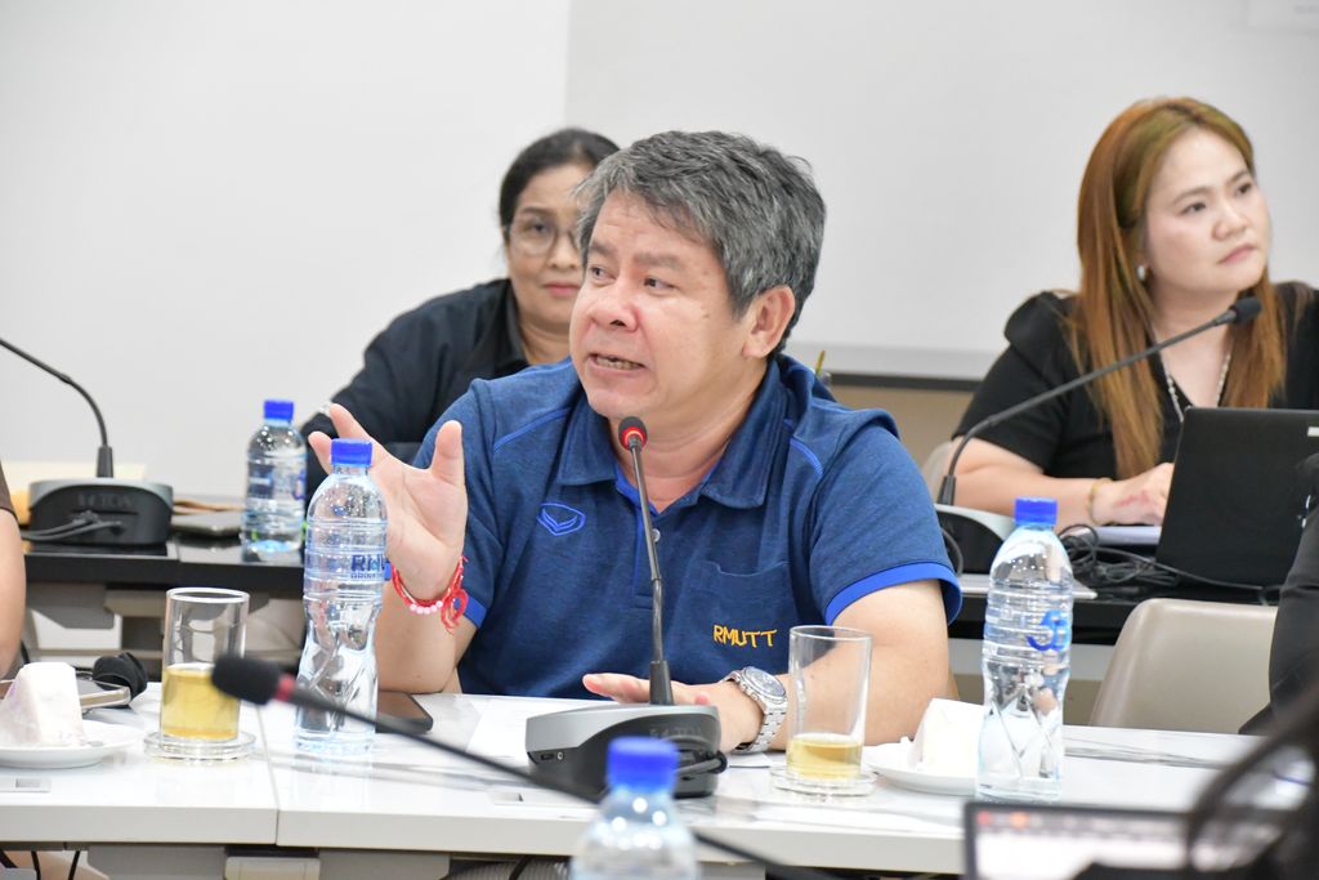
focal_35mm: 135
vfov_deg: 10.2
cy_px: 440
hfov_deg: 15.2
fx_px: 4947
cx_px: 660
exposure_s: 1/125
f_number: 5.3
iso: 8000
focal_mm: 90
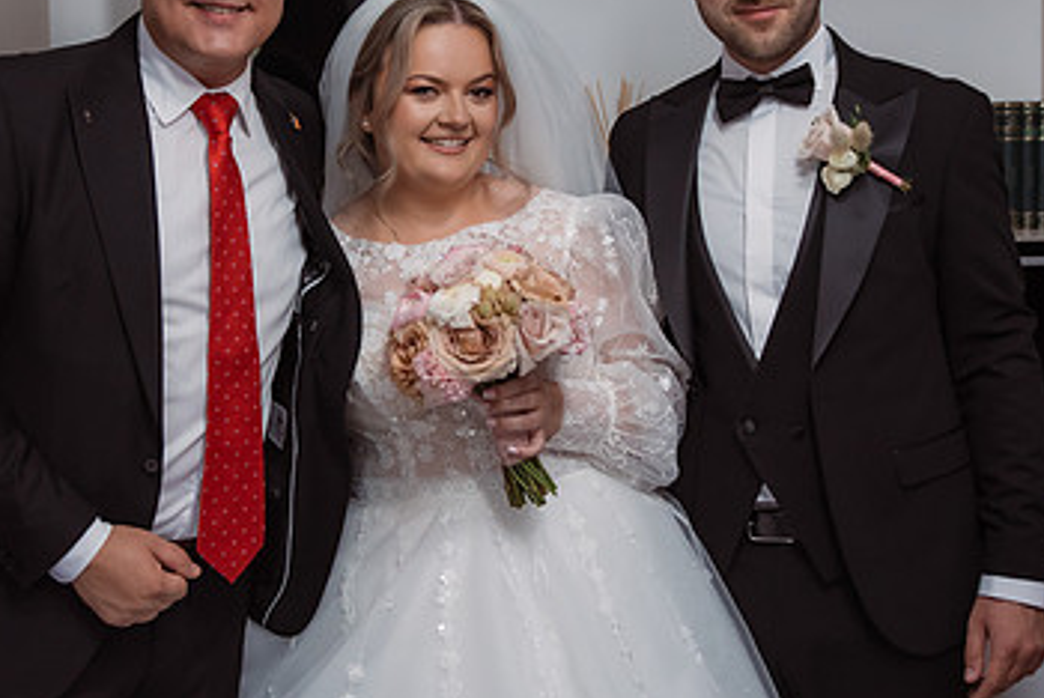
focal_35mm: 58
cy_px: 267
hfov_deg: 34.4
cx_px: 427
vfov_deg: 23.4
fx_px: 1683
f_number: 2.8
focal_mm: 35
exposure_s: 1/200
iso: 1600
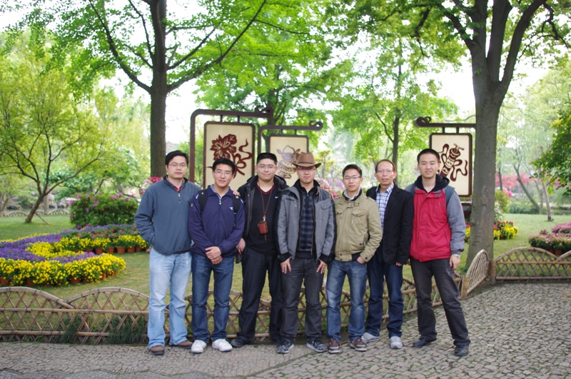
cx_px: 286
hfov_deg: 60.4
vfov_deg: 42.2
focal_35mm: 31
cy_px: 190
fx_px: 491
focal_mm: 21.25
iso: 200
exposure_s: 1/60
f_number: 4
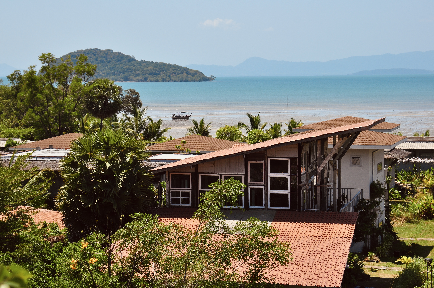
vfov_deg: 14.0
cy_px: 144
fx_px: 1174
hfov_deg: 20.9
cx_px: 217
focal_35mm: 98
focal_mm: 65
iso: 200
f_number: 7.1
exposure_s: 1/800
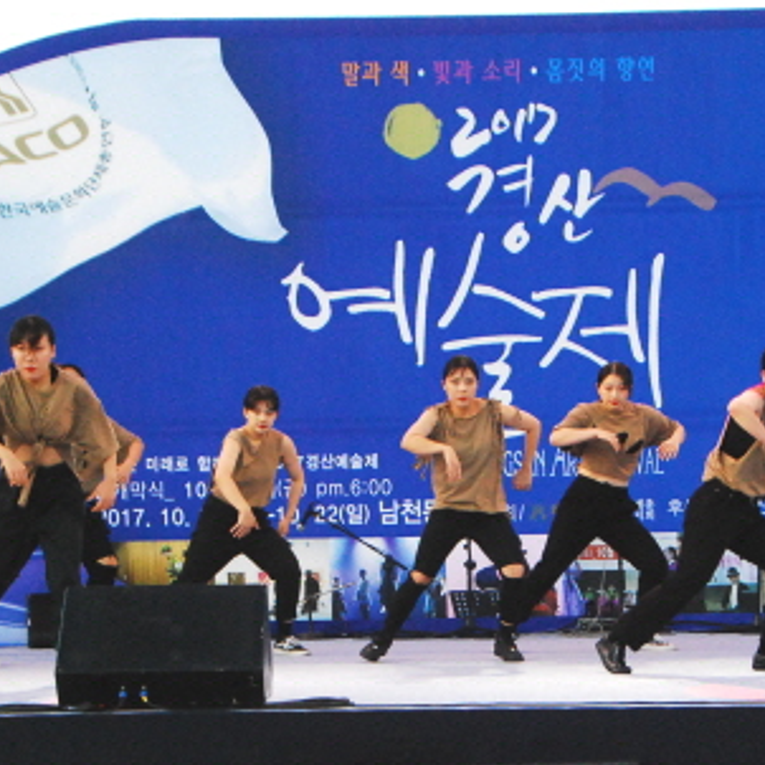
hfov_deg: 15.8
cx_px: 469
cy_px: 423
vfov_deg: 15.8
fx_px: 2750
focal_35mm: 110
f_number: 8
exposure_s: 1/400
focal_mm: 40
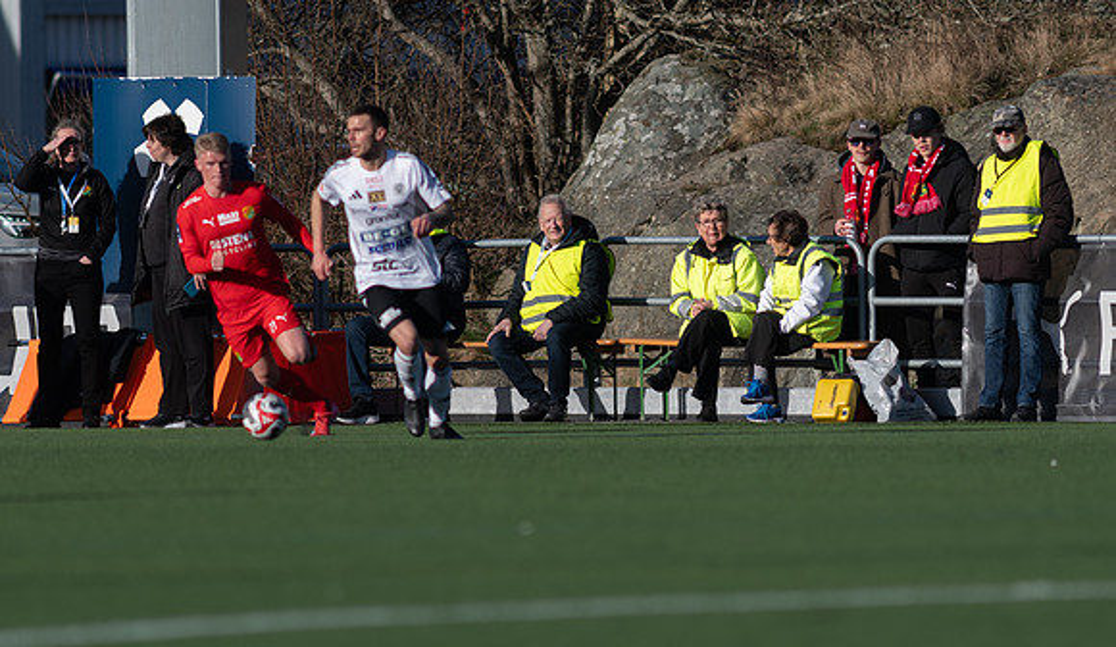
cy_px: 381
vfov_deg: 2.6
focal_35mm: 484
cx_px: 576
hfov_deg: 4.4
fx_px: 14439
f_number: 3.2
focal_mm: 300
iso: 100
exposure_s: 1/2000
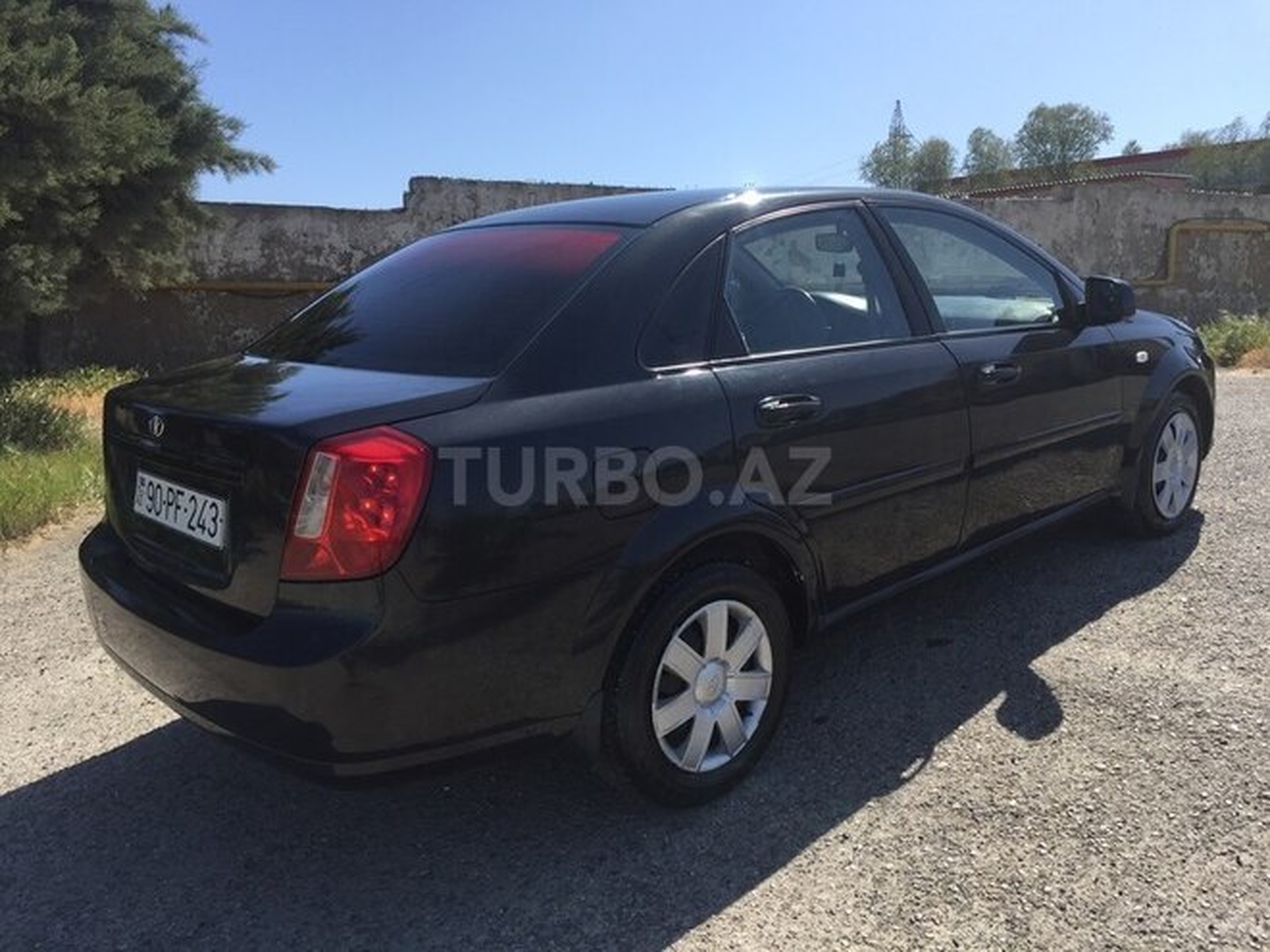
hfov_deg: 61.7
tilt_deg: -5.6
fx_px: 1064
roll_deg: -0.1
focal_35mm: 29
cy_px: 476
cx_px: 635
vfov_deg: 48.2
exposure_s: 1/1522
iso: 32
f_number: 2.2
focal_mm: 4.15
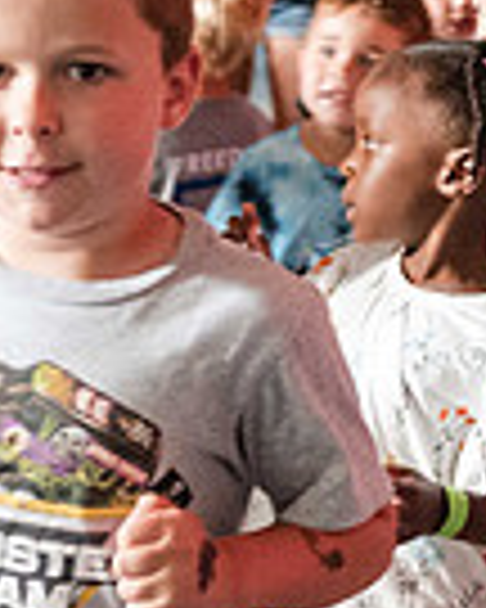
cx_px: 107
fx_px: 2769
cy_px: 486
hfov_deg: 10.0
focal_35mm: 154
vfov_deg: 12.5
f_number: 2.8
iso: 14400
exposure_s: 1/60
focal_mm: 35
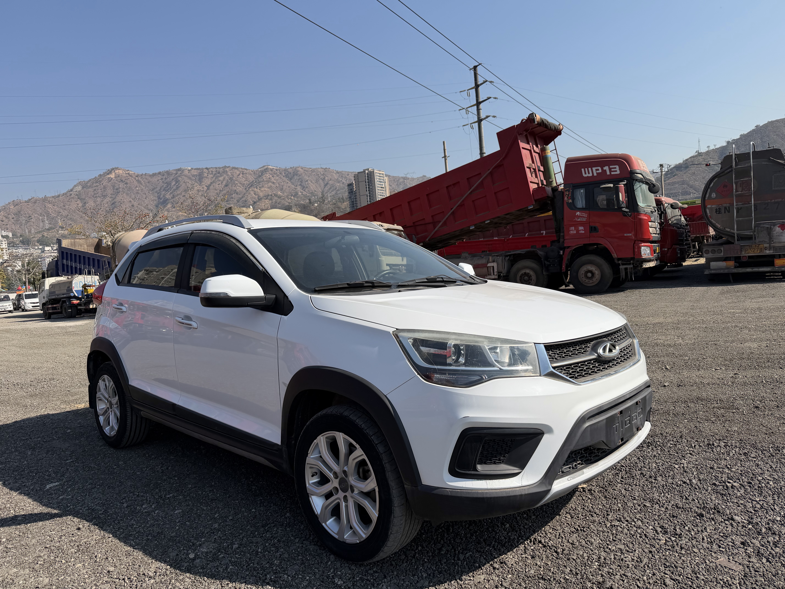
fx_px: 544
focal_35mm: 24
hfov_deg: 71.6
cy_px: 294
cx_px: 392
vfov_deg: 56.8
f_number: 1.78
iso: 80
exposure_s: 1/5714
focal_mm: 6.76
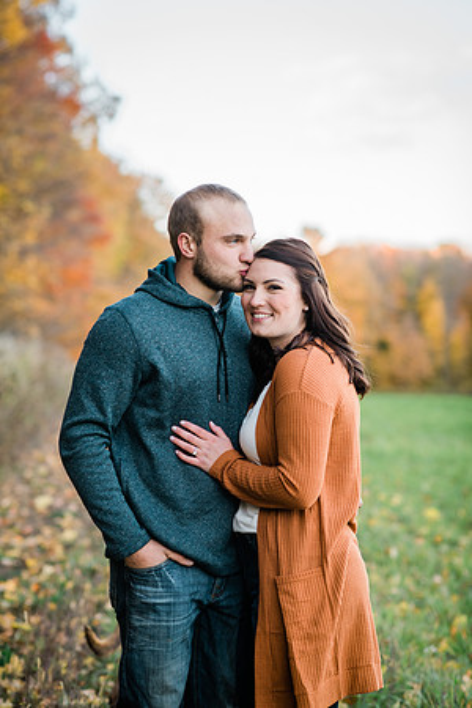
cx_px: 236
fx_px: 1672
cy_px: 354
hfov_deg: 16.1
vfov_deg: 23.9
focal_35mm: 85
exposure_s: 1/200
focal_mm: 85
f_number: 2.8
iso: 320
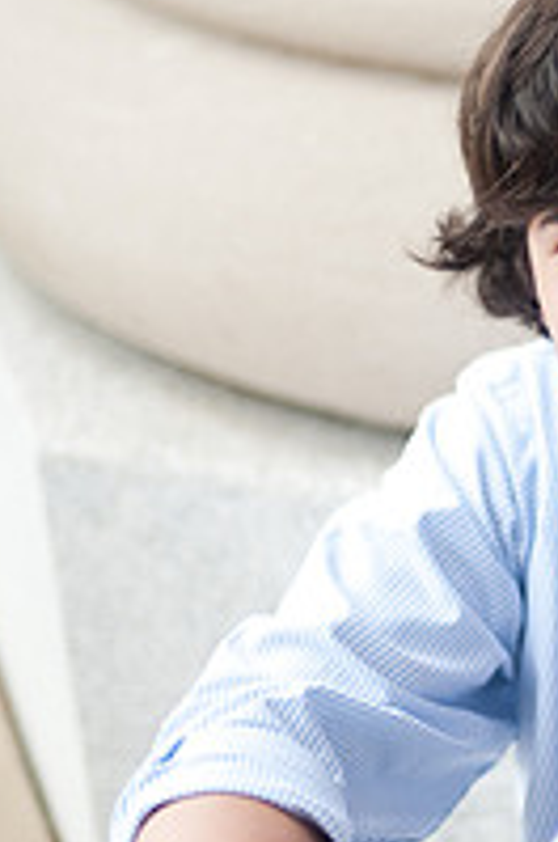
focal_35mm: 113
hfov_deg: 11.9
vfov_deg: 18.1
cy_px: 546
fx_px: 2636
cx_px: 611
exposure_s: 1/1000
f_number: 1.4
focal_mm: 50
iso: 320
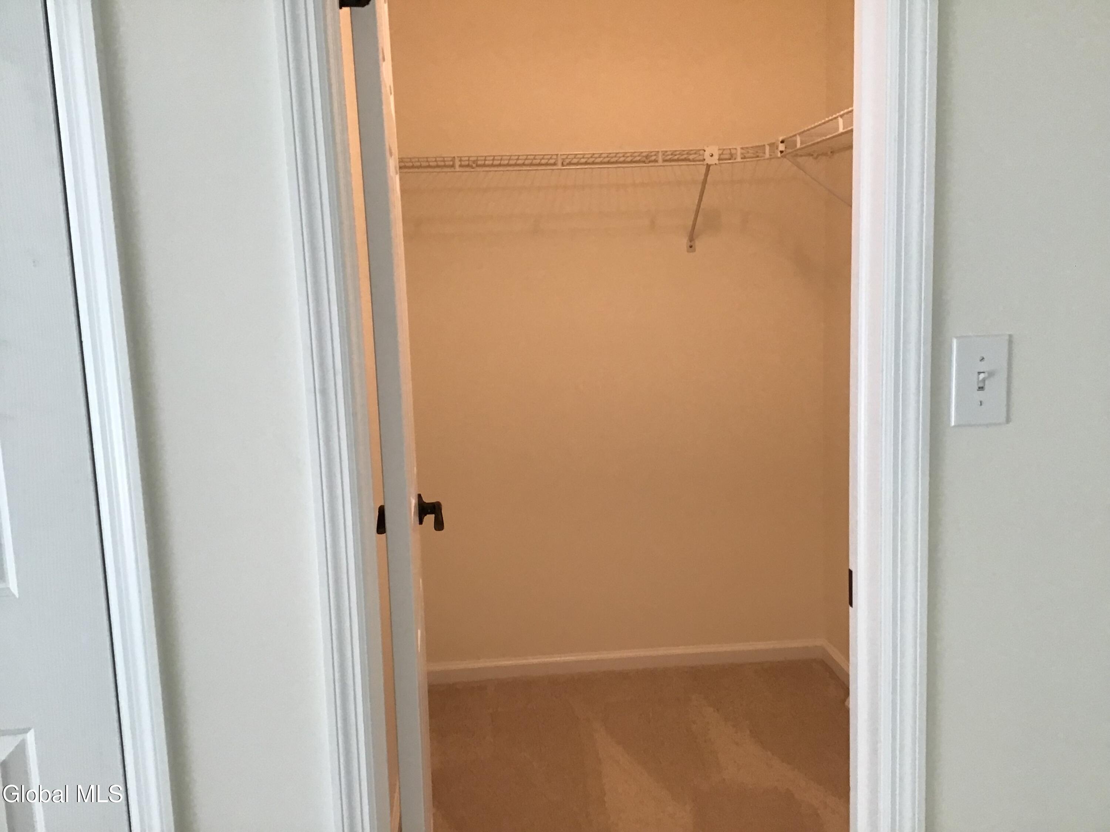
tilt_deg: -8.2
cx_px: 555
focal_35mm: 31
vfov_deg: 45.4
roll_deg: +1.6
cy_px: 416
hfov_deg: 58.4
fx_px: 994
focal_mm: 3.3
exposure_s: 1/33
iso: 64
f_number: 2.4
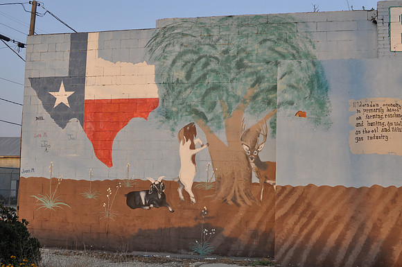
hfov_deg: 37.9
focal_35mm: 52
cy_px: 134
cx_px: 201
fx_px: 585
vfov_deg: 25.7
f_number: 5.6
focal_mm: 35
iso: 360
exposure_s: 1/125
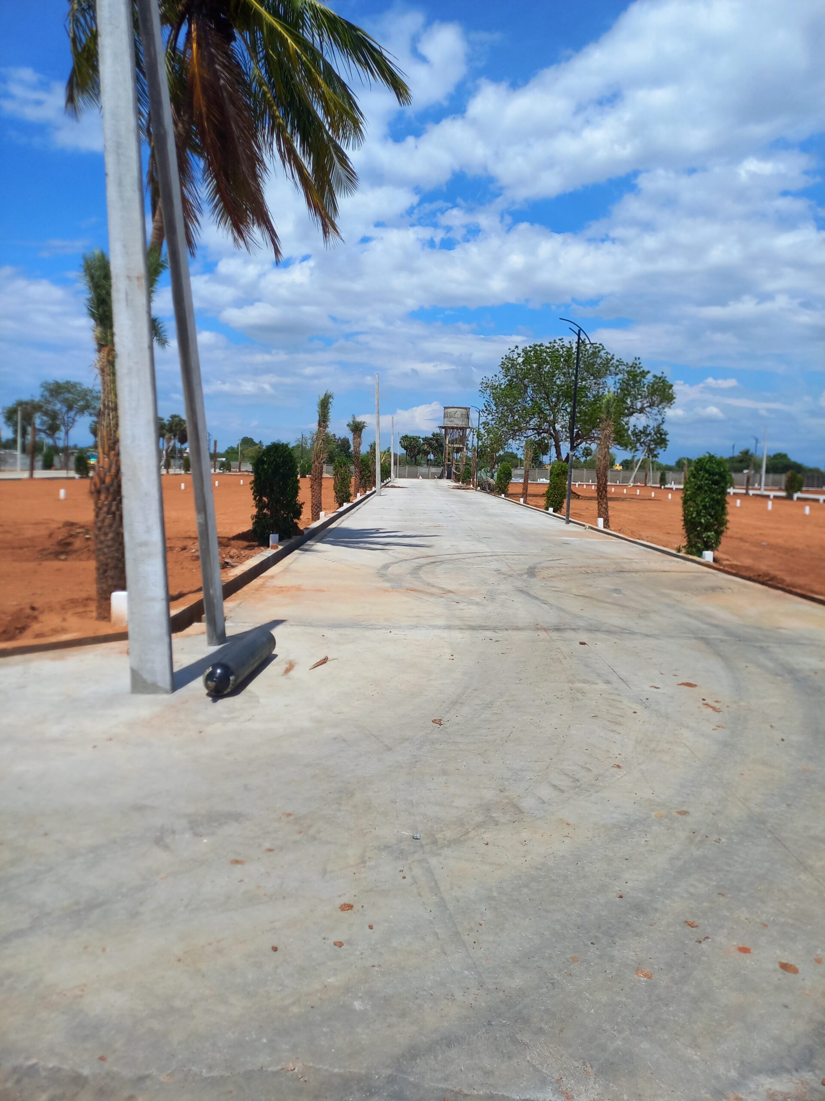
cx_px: 412
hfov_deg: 54.9
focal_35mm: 25
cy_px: 550
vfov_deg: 69.4
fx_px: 794
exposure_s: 1/1855
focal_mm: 4.65
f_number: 1.8
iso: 50
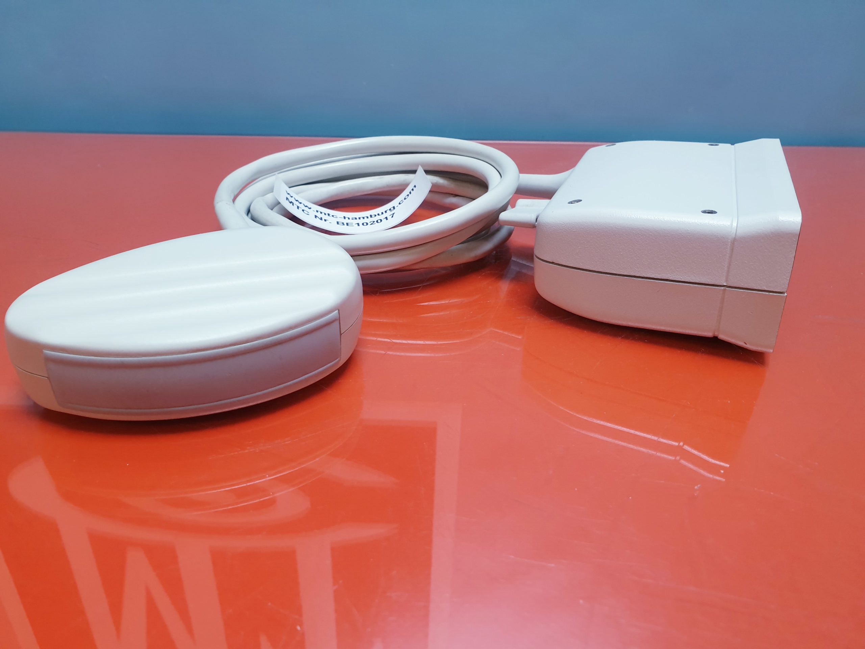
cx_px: 432
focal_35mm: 26
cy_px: 324
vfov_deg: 53.1
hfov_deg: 67.3
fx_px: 650
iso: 125
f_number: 2.4
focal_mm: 4.3
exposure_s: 1/50
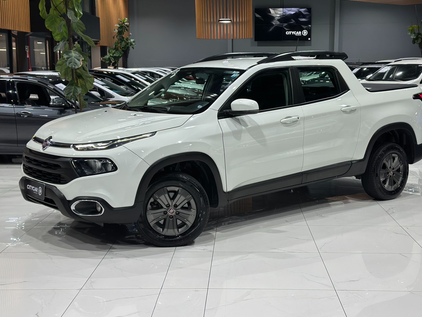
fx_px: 634
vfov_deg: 28.0
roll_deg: +0.1
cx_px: 226
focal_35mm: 52
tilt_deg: -7.9
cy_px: 147
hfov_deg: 36.8
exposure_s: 1/120
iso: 125
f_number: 1.78
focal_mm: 6.86
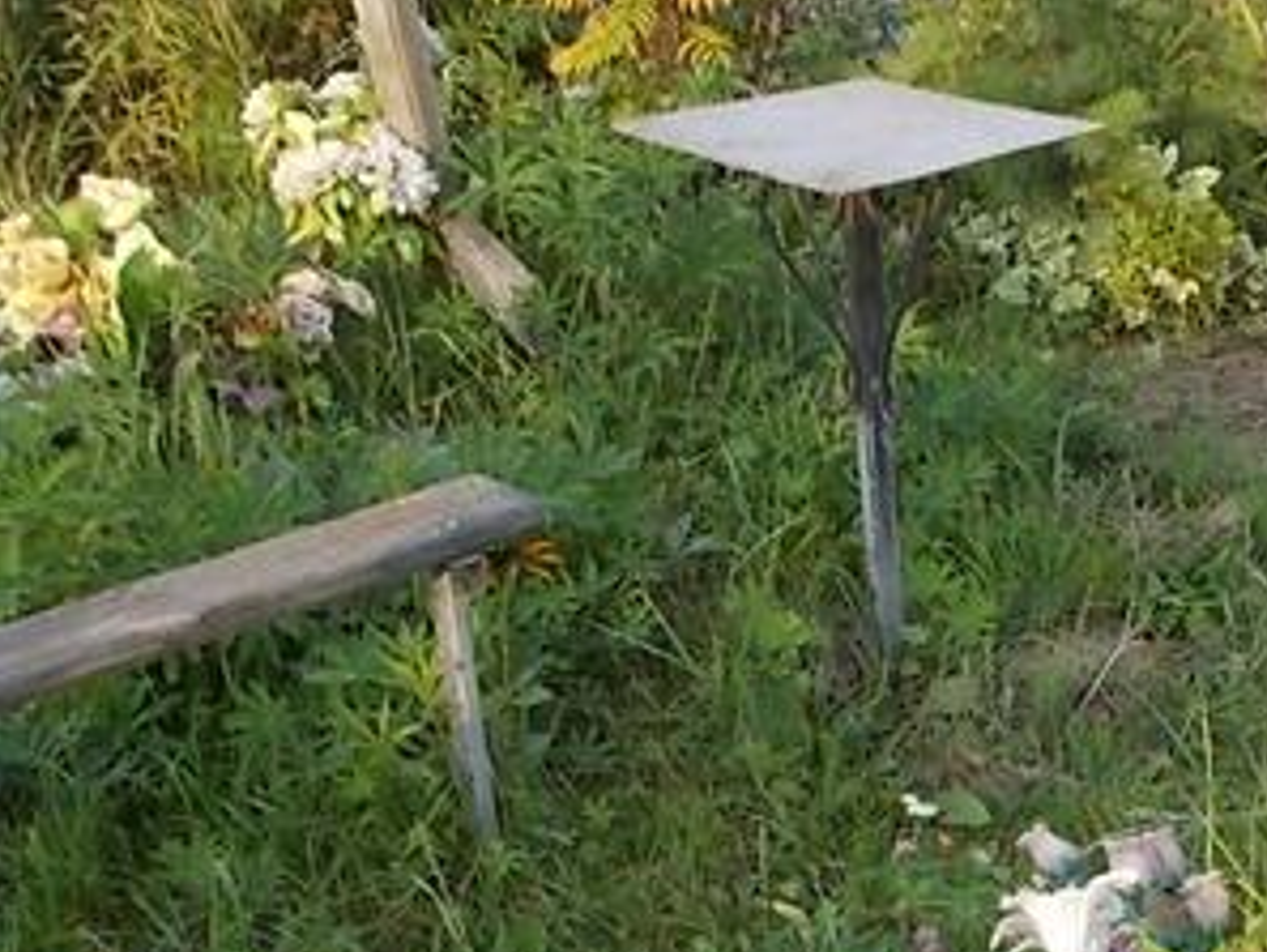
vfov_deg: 20.7
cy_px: 794
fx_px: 2563
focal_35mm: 70
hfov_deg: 26.8
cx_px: 1156
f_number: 3.2
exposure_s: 1/200
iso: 80
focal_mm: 4.6
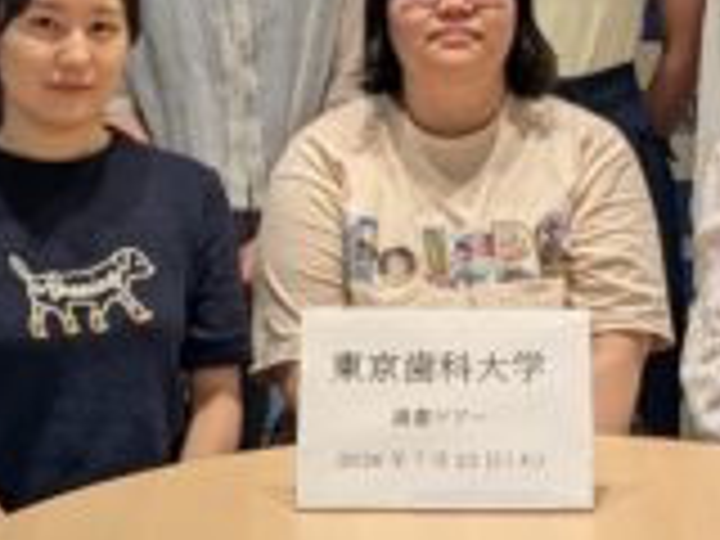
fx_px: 2496
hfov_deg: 16.4
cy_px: 164
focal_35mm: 120
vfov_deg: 12.3
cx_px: 378
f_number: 1.89
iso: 42
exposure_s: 1/50
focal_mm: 5.43
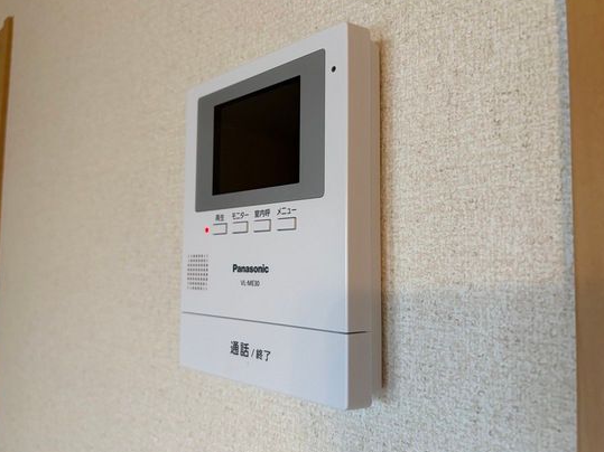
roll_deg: -0.2
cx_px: 301
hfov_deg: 65.3
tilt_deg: +5.0
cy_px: 220
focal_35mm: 27
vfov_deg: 51.3
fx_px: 471
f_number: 1.6
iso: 250
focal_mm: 5.96
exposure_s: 1/60
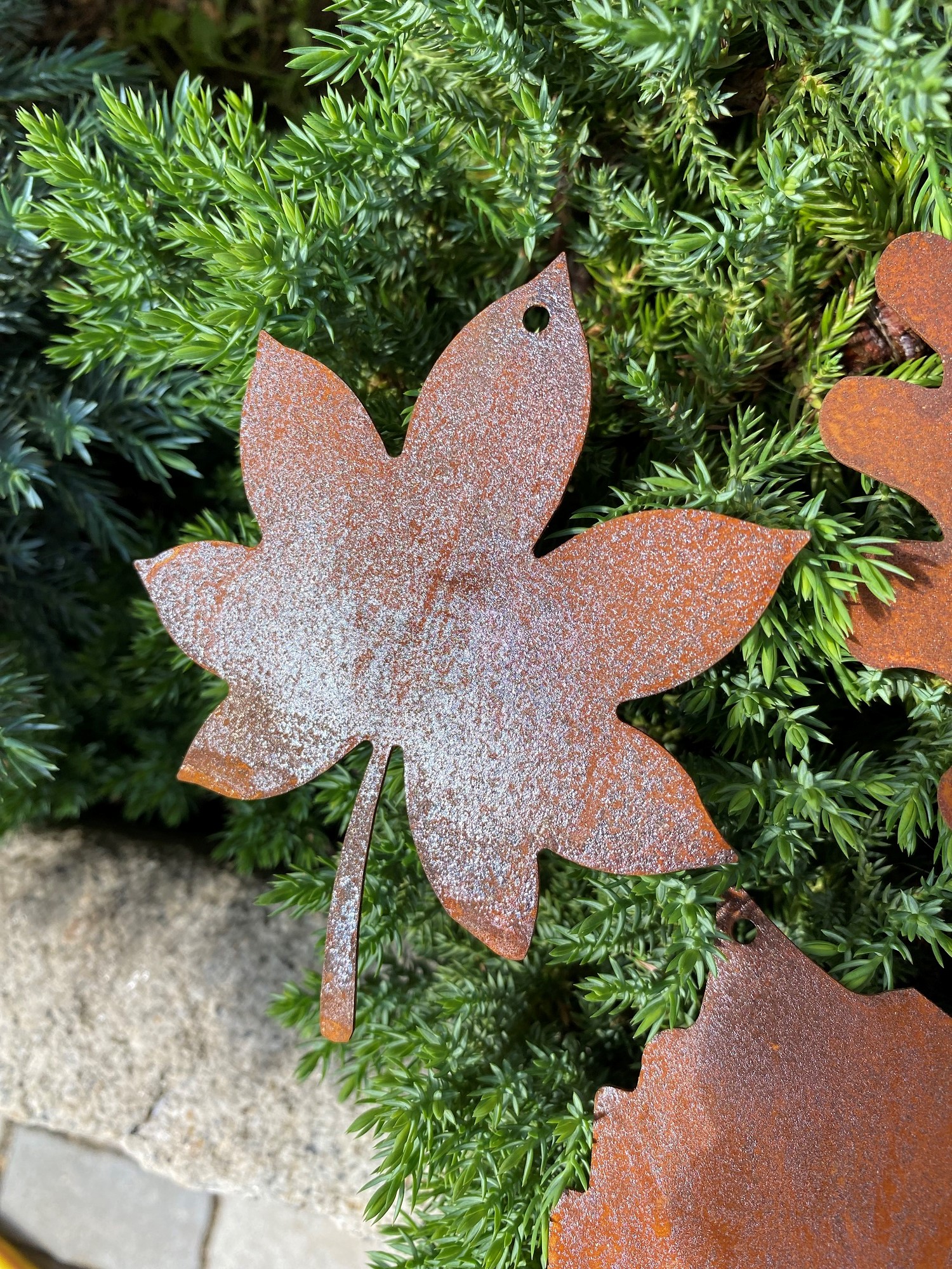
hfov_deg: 53.1
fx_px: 953
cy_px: 634
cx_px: 476
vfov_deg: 67.3
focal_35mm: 26
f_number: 1.8
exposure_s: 1/752
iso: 32
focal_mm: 4.25
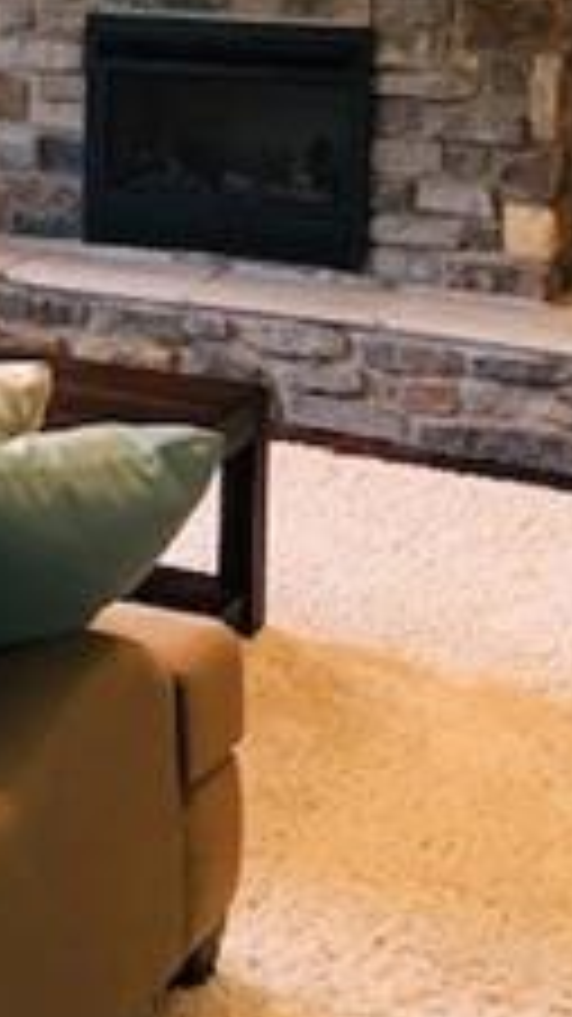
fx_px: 2186
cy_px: 104
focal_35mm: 81
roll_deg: -0.5
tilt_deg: -8.5
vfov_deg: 25.4
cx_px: -23
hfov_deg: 14.6
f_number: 1.8
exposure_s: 1/17
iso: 40
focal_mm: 3.99
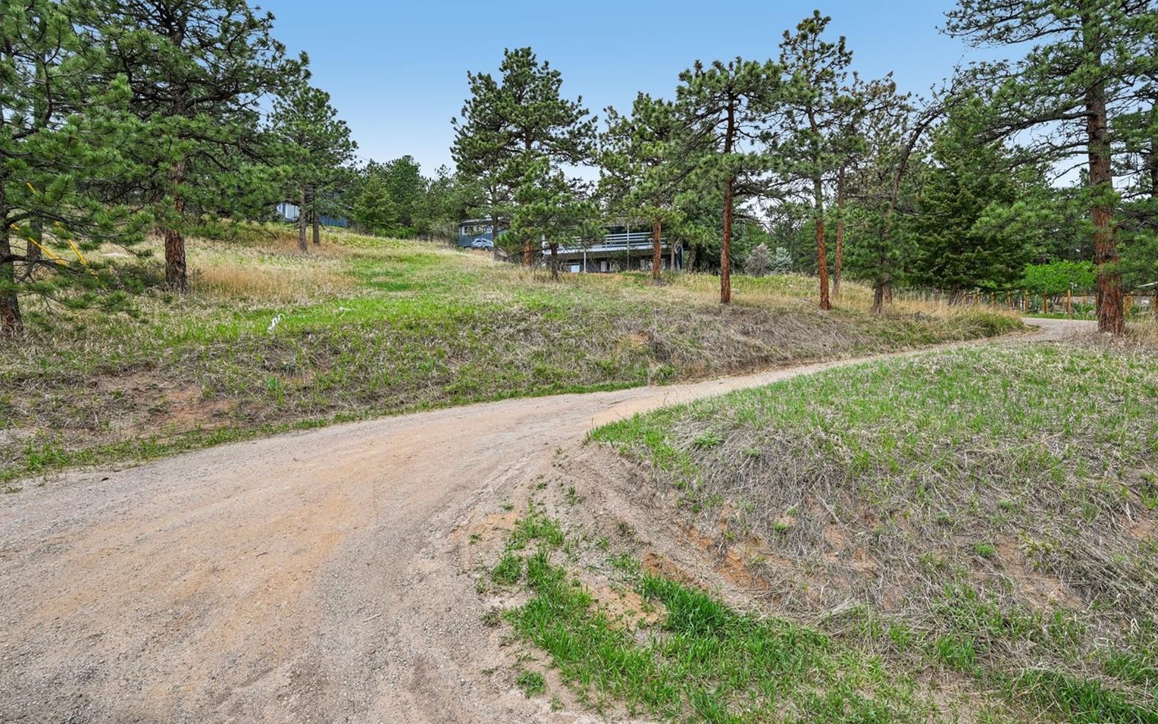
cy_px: 343
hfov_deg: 97.8
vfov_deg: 71.2
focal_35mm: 16
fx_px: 505
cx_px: 603
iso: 64
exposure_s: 1/30
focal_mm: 15
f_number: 10
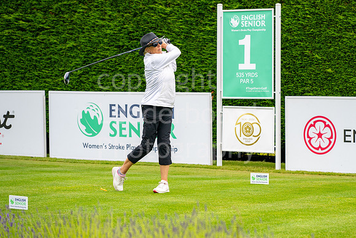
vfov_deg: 9.2
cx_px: 212
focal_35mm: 149
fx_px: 1473
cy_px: 128
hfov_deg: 13.8
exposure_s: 1/1000
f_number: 4.5
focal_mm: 120
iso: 400
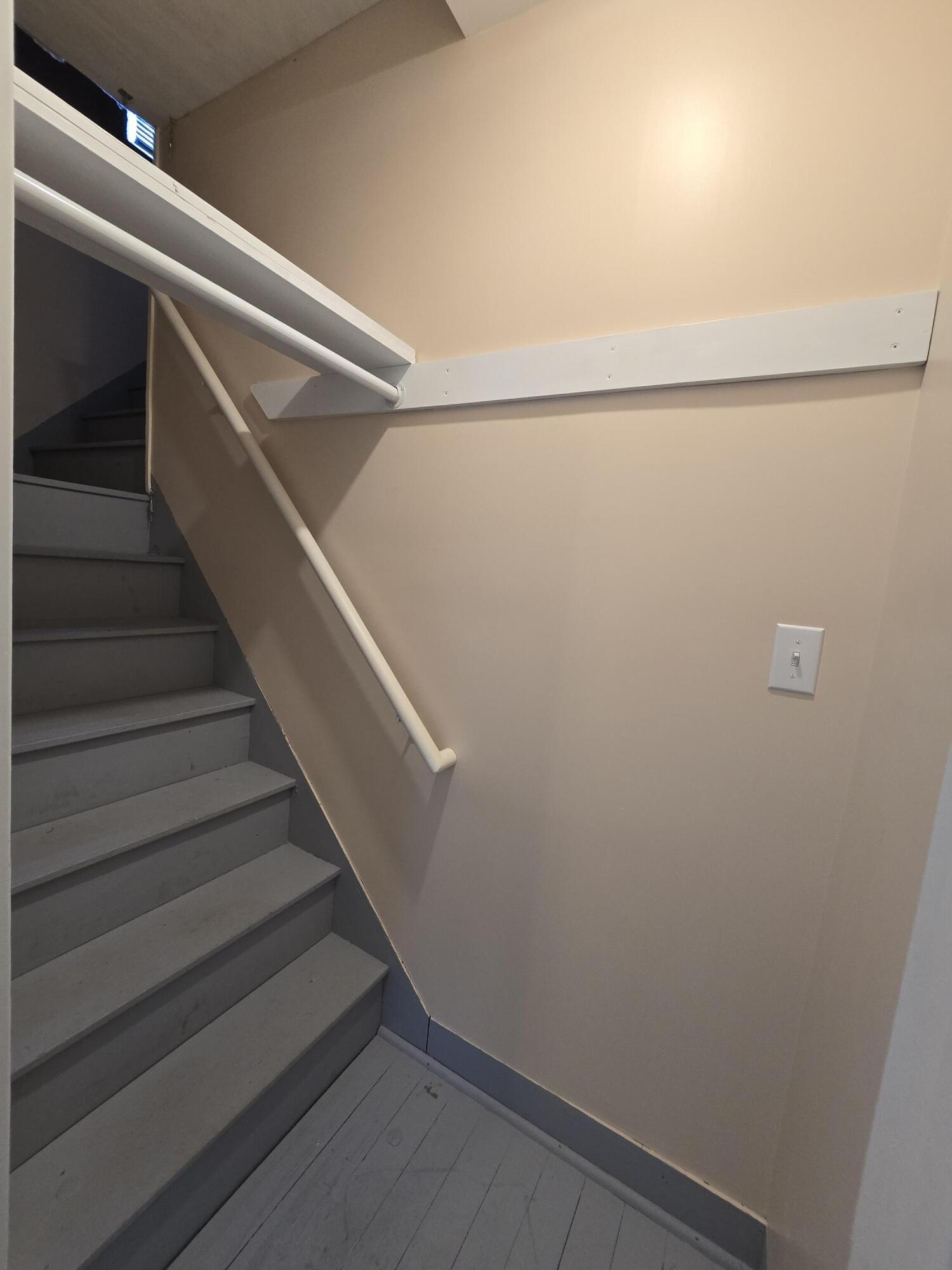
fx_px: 477
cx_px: 476
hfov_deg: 89.9
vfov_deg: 106.2
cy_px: 635
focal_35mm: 13
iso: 200
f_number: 2.2
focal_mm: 2.2
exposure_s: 1/60
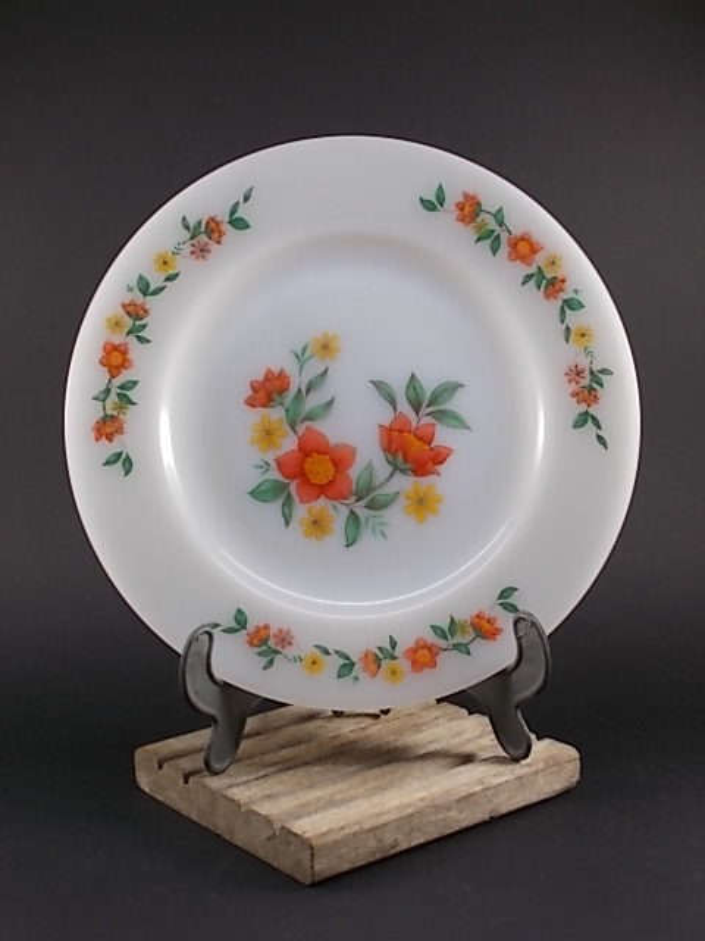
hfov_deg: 29.1
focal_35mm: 50
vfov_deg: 38.2
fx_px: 1358
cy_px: 470
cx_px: 352
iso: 80
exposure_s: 1/30
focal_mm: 9
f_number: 4.5
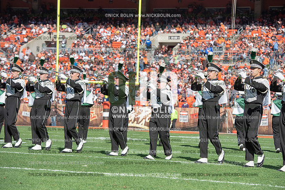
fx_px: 966
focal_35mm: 122
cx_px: 142
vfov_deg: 11.2
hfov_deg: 16.8
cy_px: 95
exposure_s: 1/2000
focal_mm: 122
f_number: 5
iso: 400
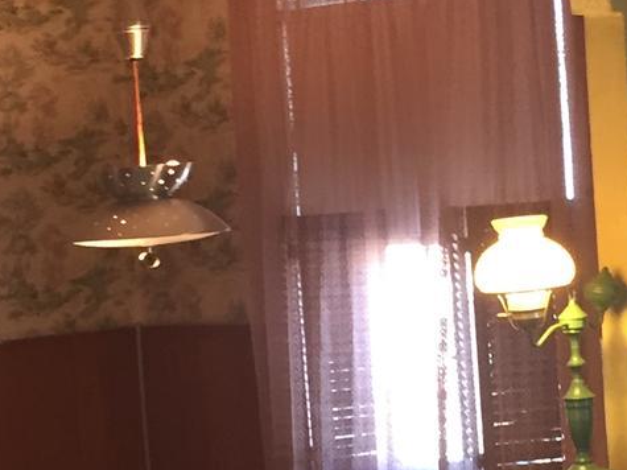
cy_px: 313
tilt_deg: -1.0
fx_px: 2264
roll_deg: +3.4
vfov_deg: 11.8
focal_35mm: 125
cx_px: 540
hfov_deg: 15.6
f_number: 2.2
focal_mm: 4.15
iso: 100
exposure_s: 1/30
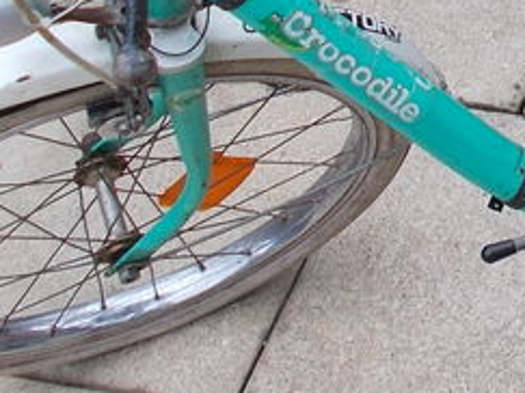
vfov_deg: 13.1
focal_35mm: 107
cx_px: 765
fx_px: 1622
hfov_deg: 16.8
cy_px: -181
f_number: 3.2
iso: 80
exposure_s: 1/160
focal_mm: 4.6
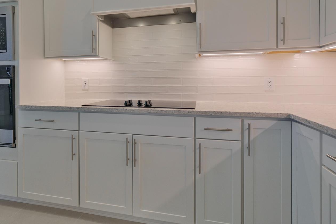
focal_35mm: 19
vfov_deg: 63.7
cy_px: 85
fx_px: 177
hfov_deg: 86.7
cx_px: 154
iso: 640
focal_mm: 10.3
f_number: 5.6
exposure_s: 1/80
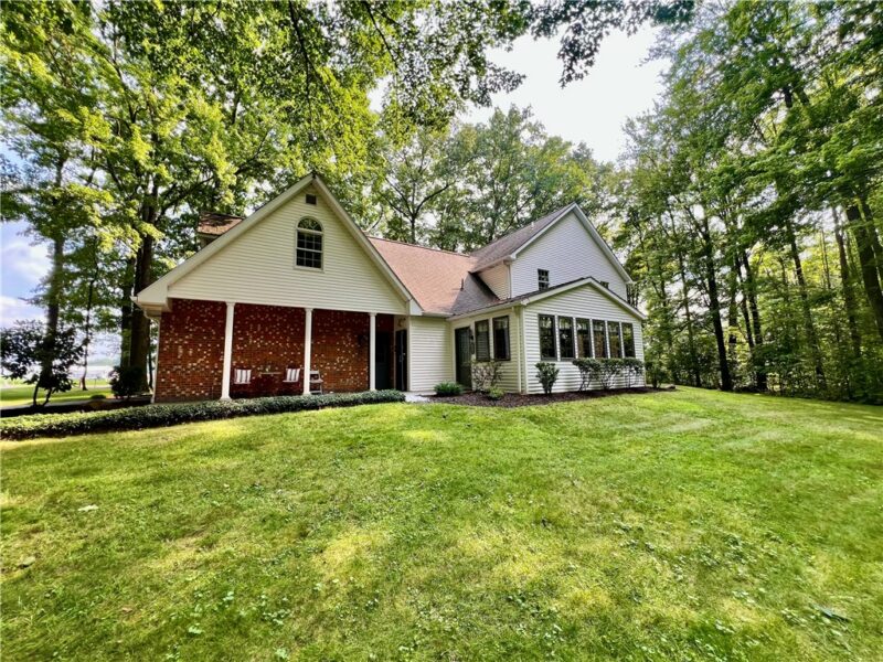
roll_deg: +1.3
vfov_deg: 89.9
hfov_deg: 106.2
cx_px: 442
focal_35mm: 13
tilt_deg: +7.6
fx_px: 332
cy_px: 331
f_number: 1.8
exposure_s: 1/149
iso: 32
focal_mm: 1.57
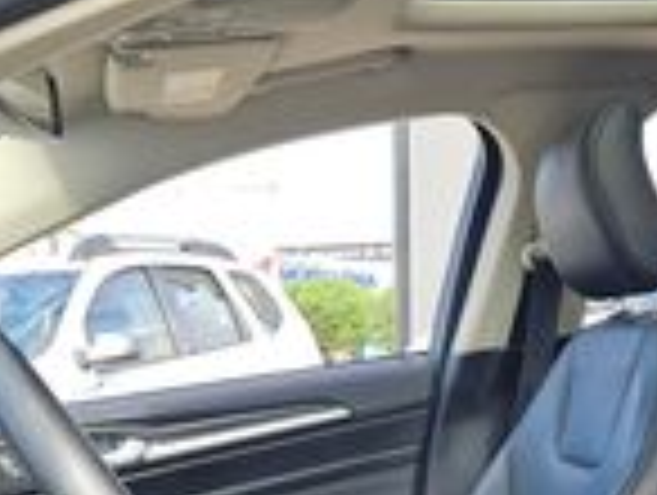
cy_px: 652
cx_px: 549
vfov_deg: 18.5
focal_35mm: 74
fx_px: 1407
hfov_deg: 25.7
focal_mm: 5.4
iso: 25
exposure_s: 1/296
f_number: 1.8
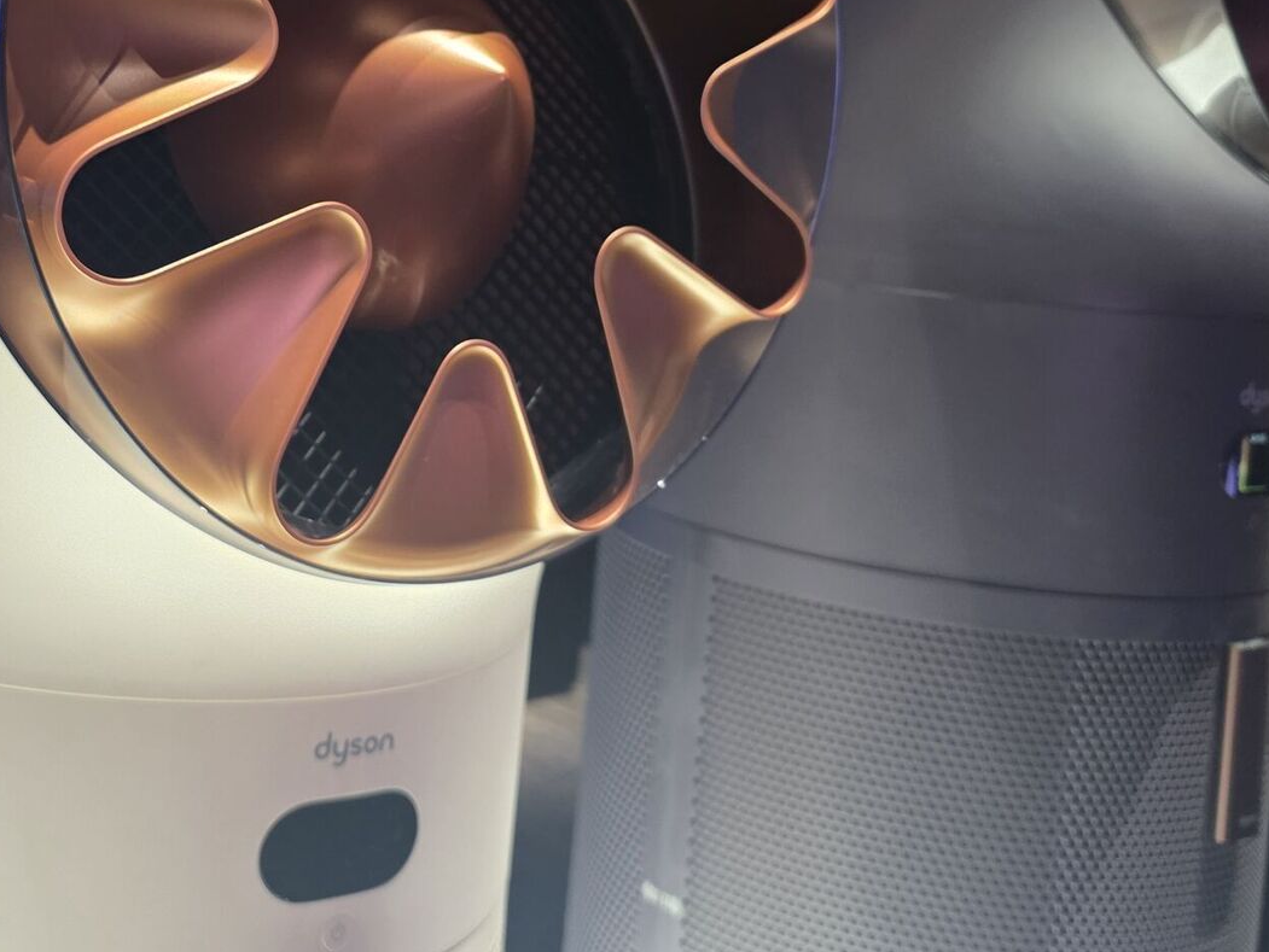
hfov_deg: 43.5
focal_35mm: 42
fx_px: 1540
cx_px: 336
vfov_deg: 33.6
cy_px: 221
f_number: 1.7
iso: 500
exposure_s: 1/82.1
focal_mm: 6.3
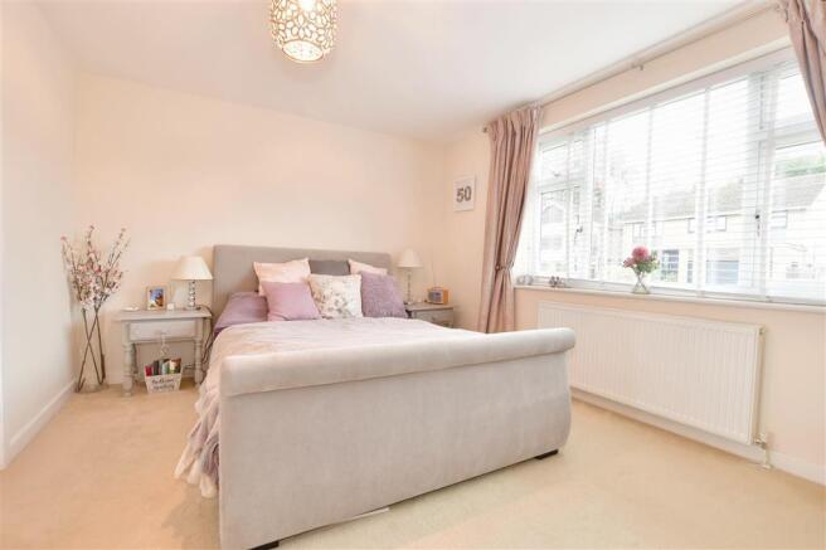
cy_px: 275
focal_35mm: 15
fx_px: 344
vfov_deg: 77.3
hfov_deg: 100.4
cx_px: 413
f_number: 7.1
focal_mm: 10
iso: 400
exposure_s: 1/2
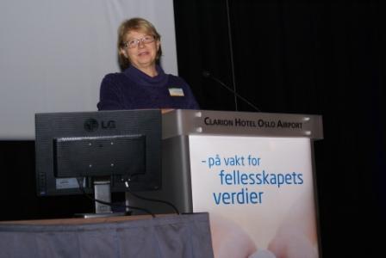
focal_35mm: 82
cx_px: 193
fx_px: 886
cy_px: 129
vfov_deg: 16.6
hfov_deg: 24.6
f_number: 5.6
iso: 400
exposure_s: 1/80
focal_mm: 55
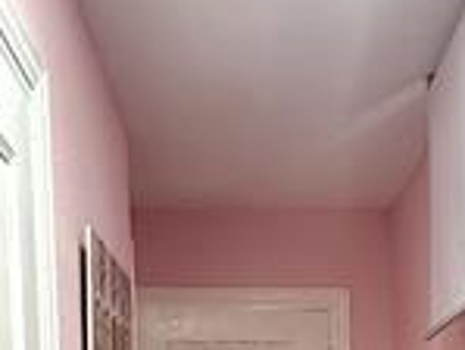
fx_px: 807
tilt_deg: +1.6
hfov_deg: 31.8
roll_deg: +0.5
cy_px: 516
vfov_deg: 21.0
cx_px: 328
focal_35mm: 60
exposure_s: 1/100
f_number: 2.2
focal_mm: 2.22
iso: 200
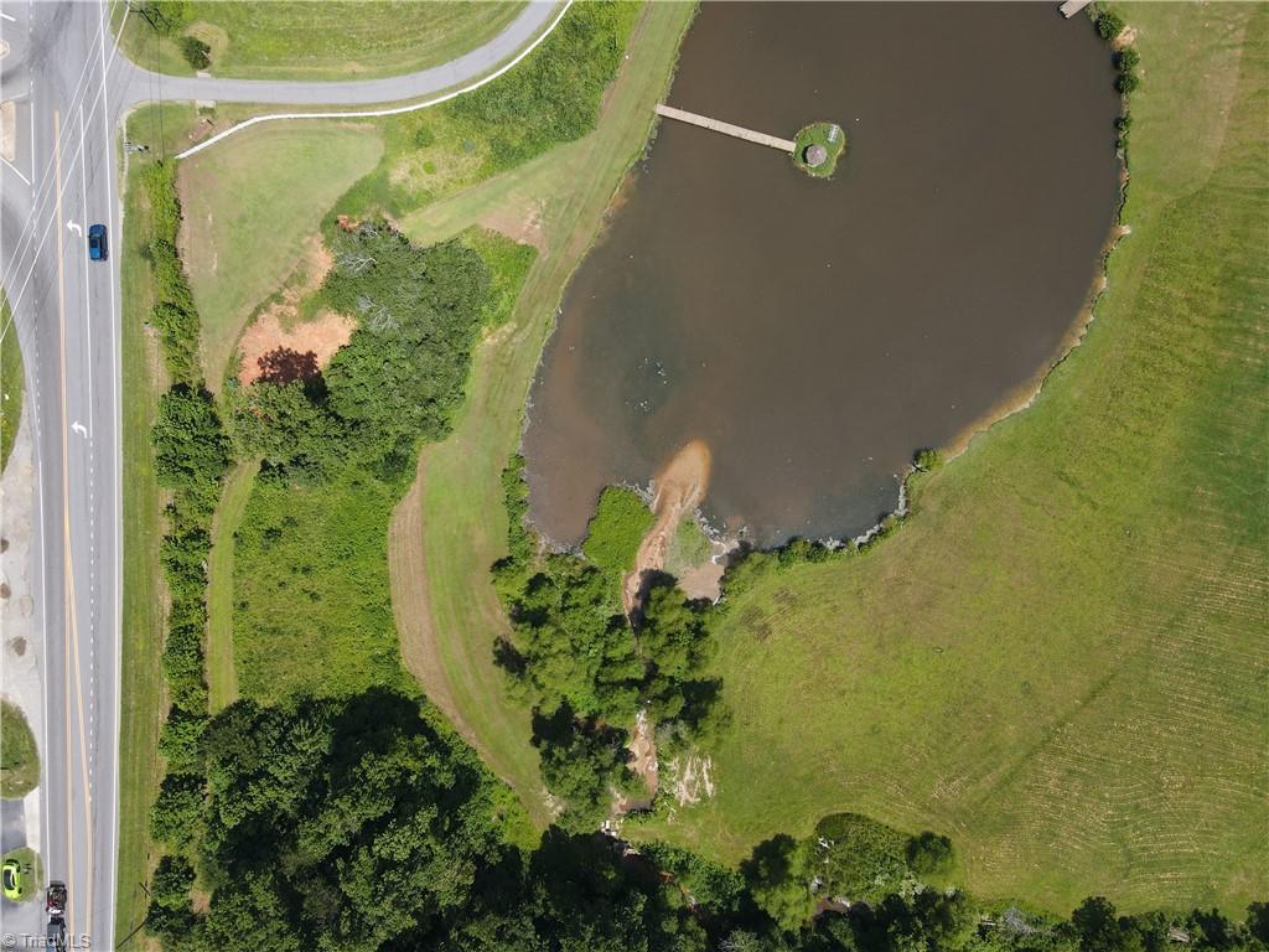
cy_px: 476
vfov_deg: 56.8
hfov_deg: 71.6
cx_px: 634
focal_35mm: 24
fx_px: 880
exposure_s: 1/500
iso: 100
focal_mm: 4.5
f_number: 2.8
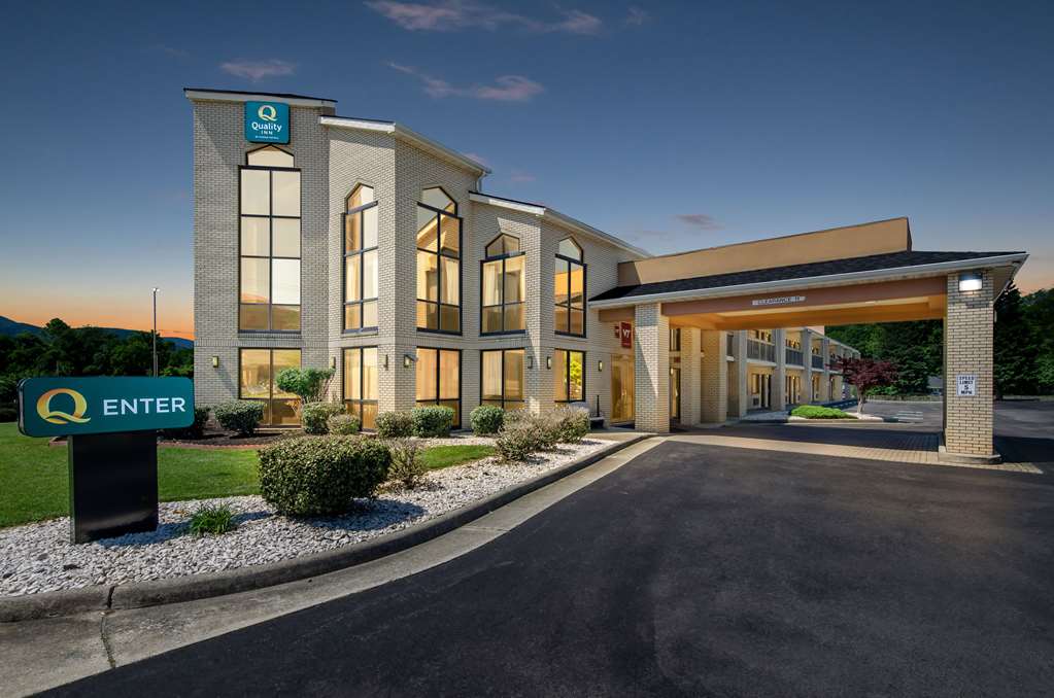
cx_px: 527
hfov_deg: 95.1
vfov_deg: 71.8
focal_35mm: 16
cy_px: 349
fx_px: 482
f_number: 11
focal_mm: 11
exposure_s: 1/30
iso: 200
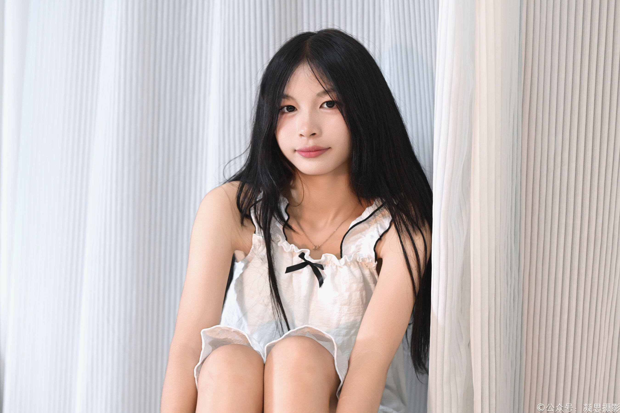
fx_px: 861
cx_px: 310
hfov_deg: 39.6
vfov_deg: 27.0
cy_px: 206
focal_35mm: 50
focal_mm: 50
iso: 1600
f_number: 3.5
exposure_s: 1/100
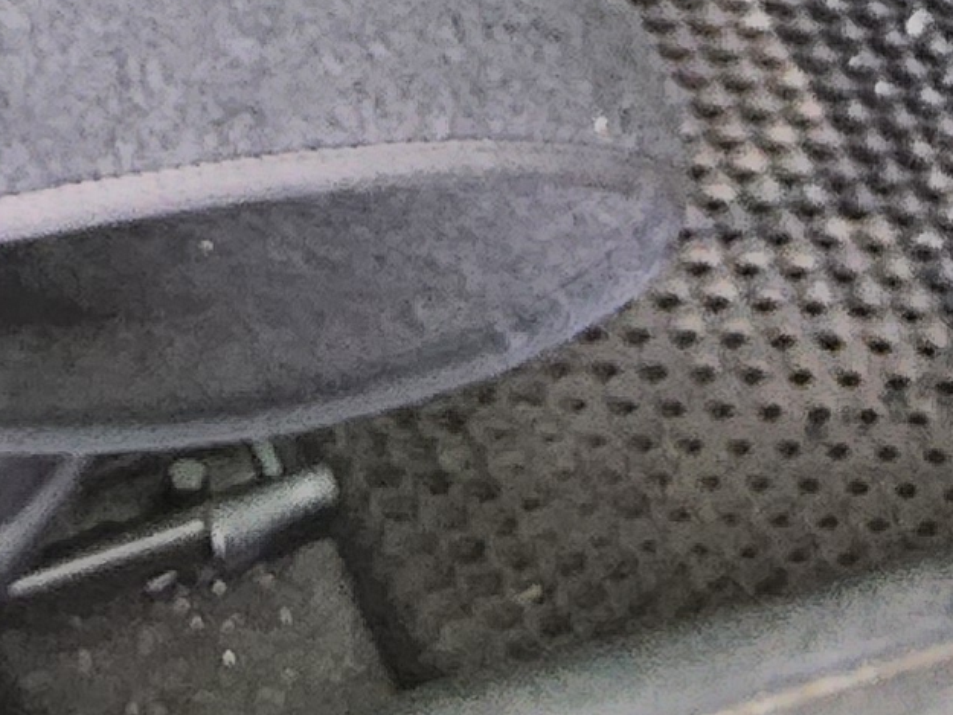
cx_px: 374
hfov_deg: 12.0
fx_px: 4543
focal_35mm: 165
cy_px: -1303
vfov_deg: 7.9
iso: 400
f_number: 2
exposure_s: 1/120
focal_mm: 3.08
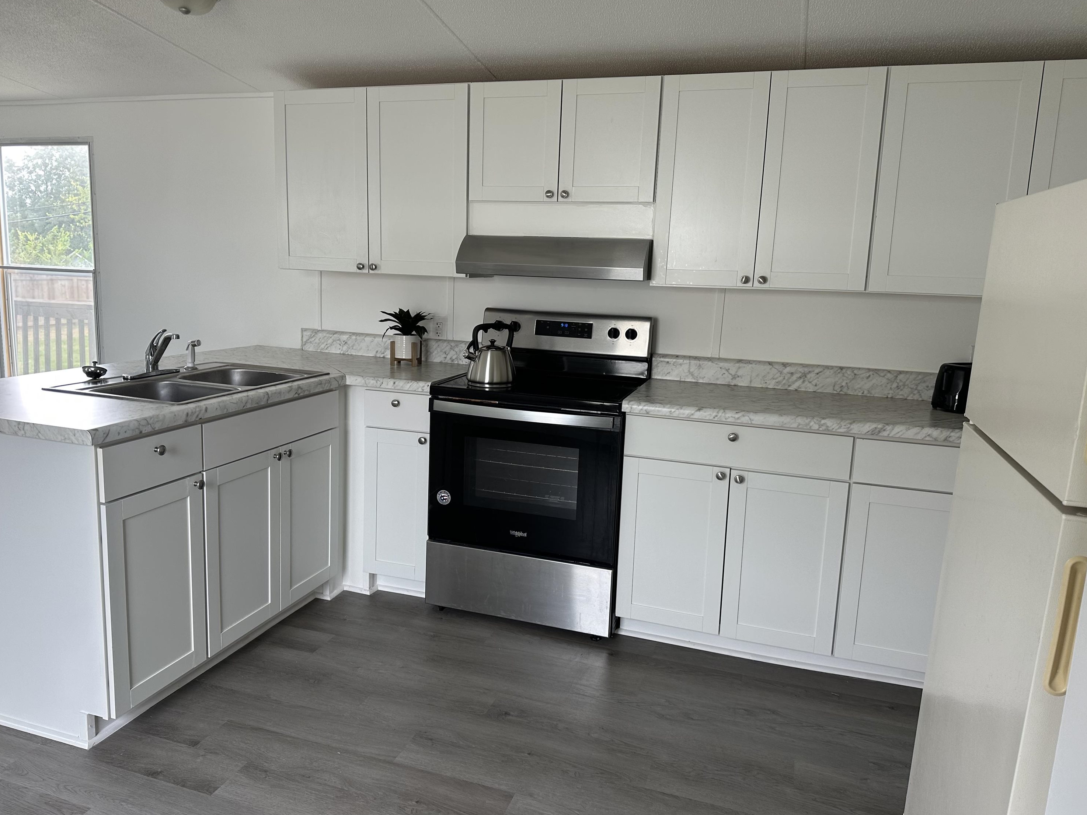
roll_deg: -1.7
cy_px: 396
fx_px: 785
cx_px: 523
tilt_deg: -9.5
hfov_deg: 69.4
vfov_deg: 54.9
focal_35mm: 25
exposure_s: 1/121
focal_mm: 6.86
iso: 80
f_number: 1.78
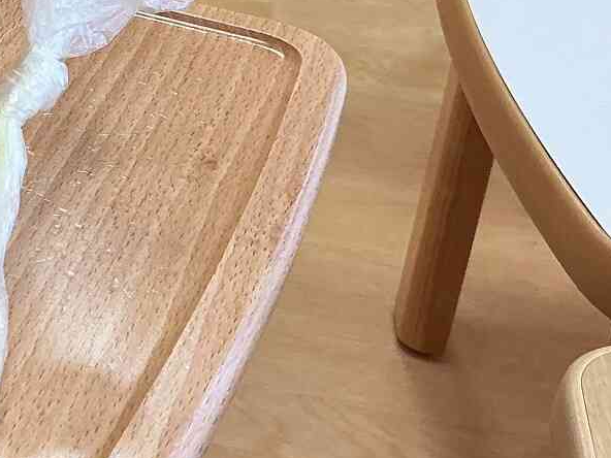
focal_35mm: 98
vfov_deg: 14.9
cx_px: -268
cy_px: 41
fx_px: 1730
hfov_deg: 18.1
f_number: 1.8
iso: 64
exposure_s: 1/100
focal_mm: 3
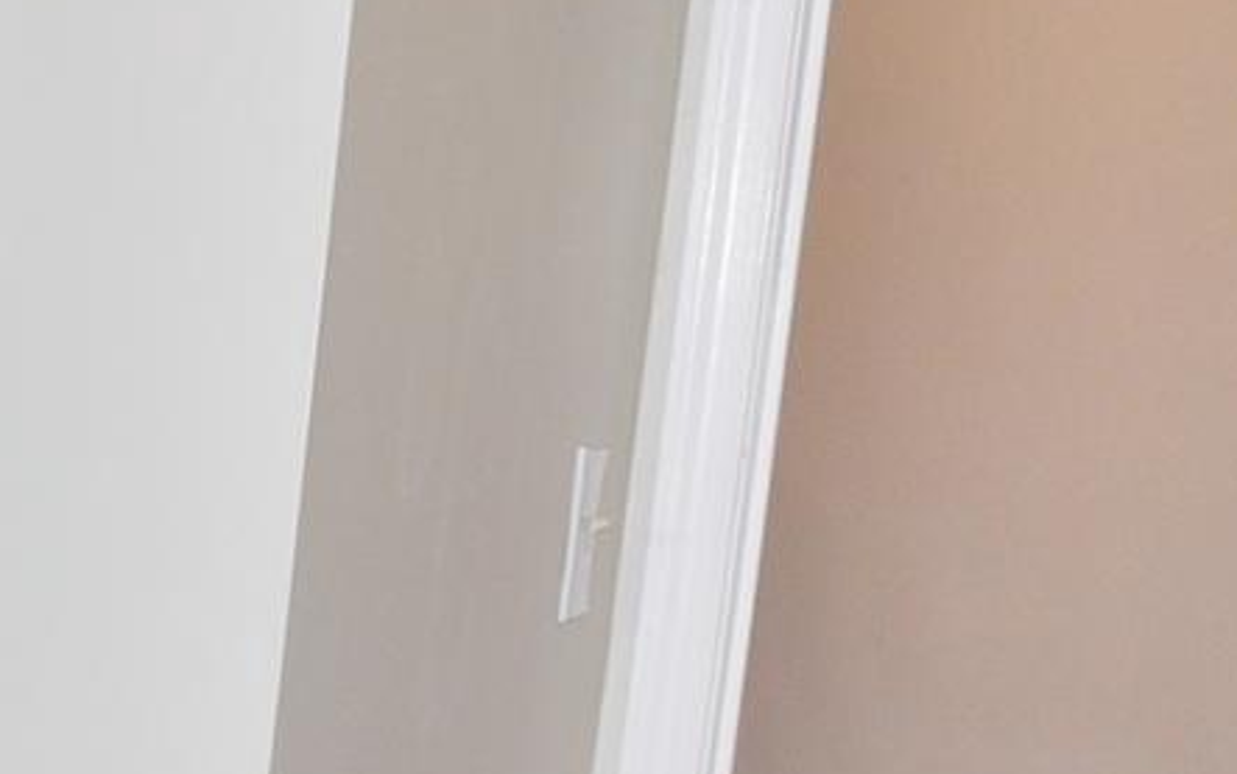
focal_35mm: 127
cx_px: -1497
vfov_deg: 10.2
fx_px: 4282
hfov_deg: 13.3
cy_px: 928
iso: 250
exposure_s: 1/60
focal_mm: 18
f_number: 8
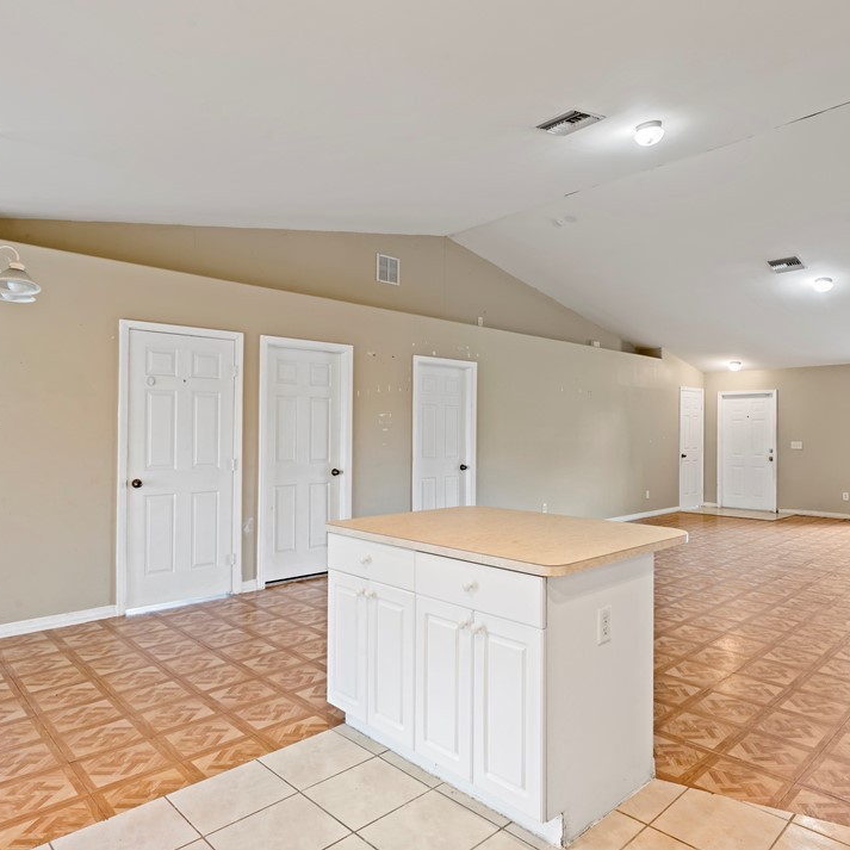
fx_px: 611
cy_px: 421
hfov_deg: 69.1
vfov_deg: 69.6
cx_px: 496
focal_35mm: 22
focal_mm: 17
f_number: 13
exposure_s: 1.3
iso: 400
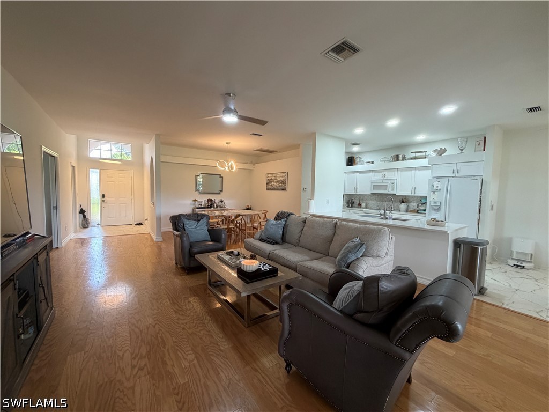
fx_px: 222
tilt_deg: -4.3
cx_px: 274
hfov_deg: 102.1
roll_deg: -0.9
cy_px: 206
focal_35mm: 14
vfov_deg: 85.7
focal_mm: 2.22
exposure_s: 1/120
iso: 320
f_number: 2.2
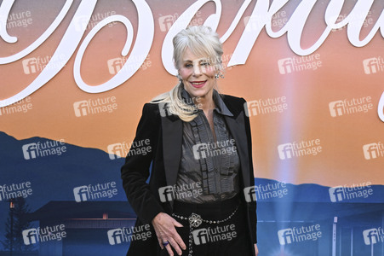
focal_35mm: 39
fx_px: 416
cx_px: 192
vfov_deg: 34.2
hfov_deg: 49.6
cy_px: 128
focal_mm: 39
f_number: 7.1
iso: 800
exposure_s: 1/320
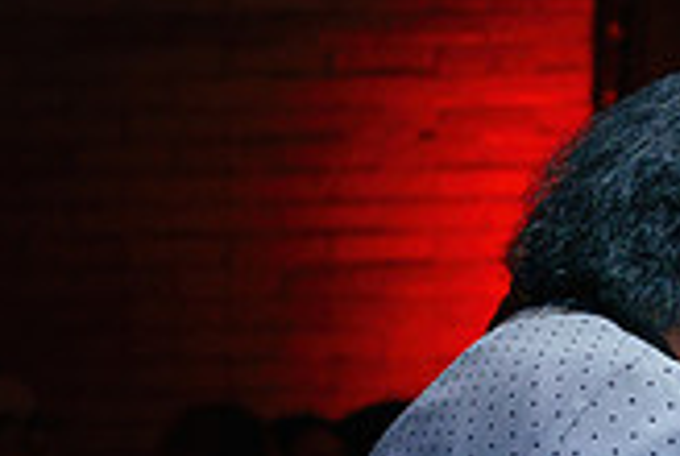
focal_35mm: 254
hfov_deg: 7.9
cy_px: 392
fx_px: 4806
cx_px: 1157
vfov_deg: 5.4
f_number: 2.8
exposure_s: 1/250
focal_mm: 72
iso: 1000
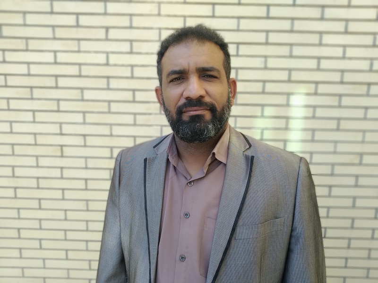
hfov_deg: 67.3
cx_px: 189
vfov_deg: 53.1
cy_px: 142
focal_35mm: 26
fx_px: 284
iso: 100
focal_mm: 3.82
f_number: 2.2
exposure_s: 1/186
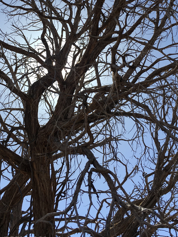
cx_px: 65
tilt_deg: +47.4
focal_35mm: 46
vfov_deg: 40.5
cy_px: 70
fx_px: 315
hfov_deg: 31.4
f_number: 2.2
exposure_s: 1/1789
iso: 25
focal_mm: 4.15
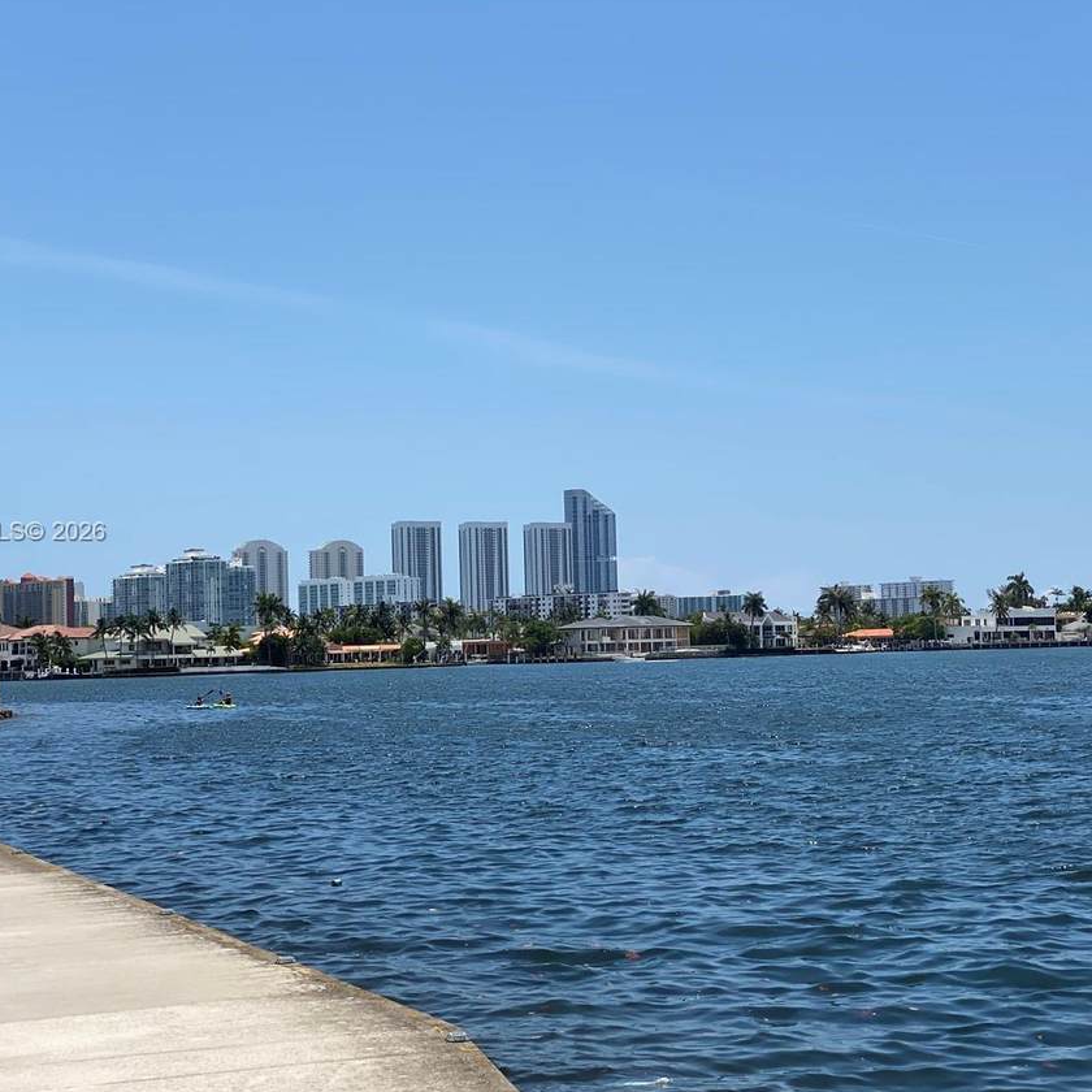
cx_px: 614
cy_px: 533
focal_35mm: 70
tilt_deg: +3.0
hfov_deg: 24.6
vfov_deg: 24.7
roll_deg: +1.5
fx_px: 2498
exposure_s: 1/2660
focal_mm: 6
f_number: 2
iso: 20
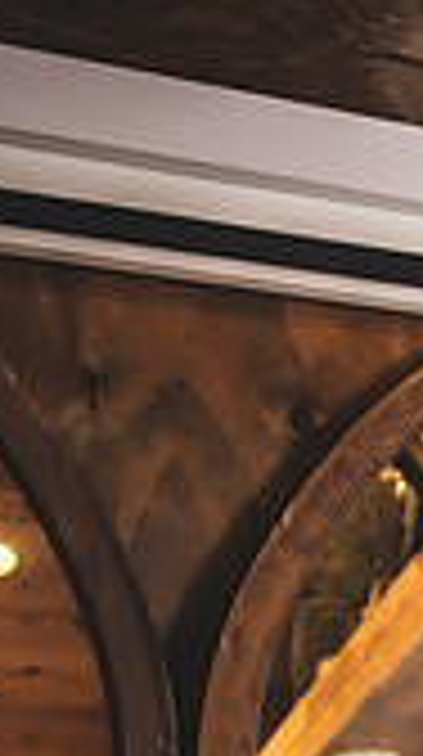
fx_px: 1742
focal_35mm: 87
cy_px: 740
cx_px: 1202
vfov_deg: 23.5
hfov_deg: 10.5
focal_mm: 24
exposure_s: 1/125
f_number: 2.8
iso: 1250
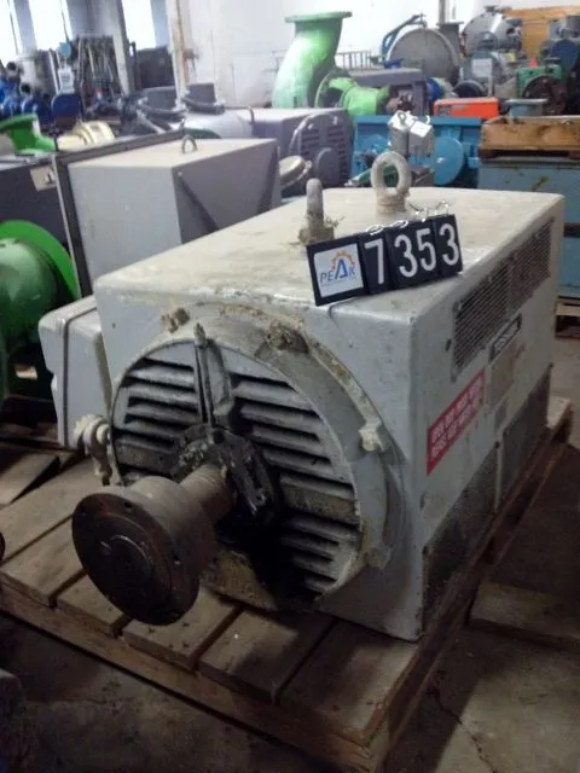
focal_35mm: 35
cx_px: 290
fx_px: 782
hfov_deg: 40.7
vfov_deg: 52.6
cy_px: 386
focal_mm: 4.28
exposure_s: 1/15
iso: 400
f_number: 2.4
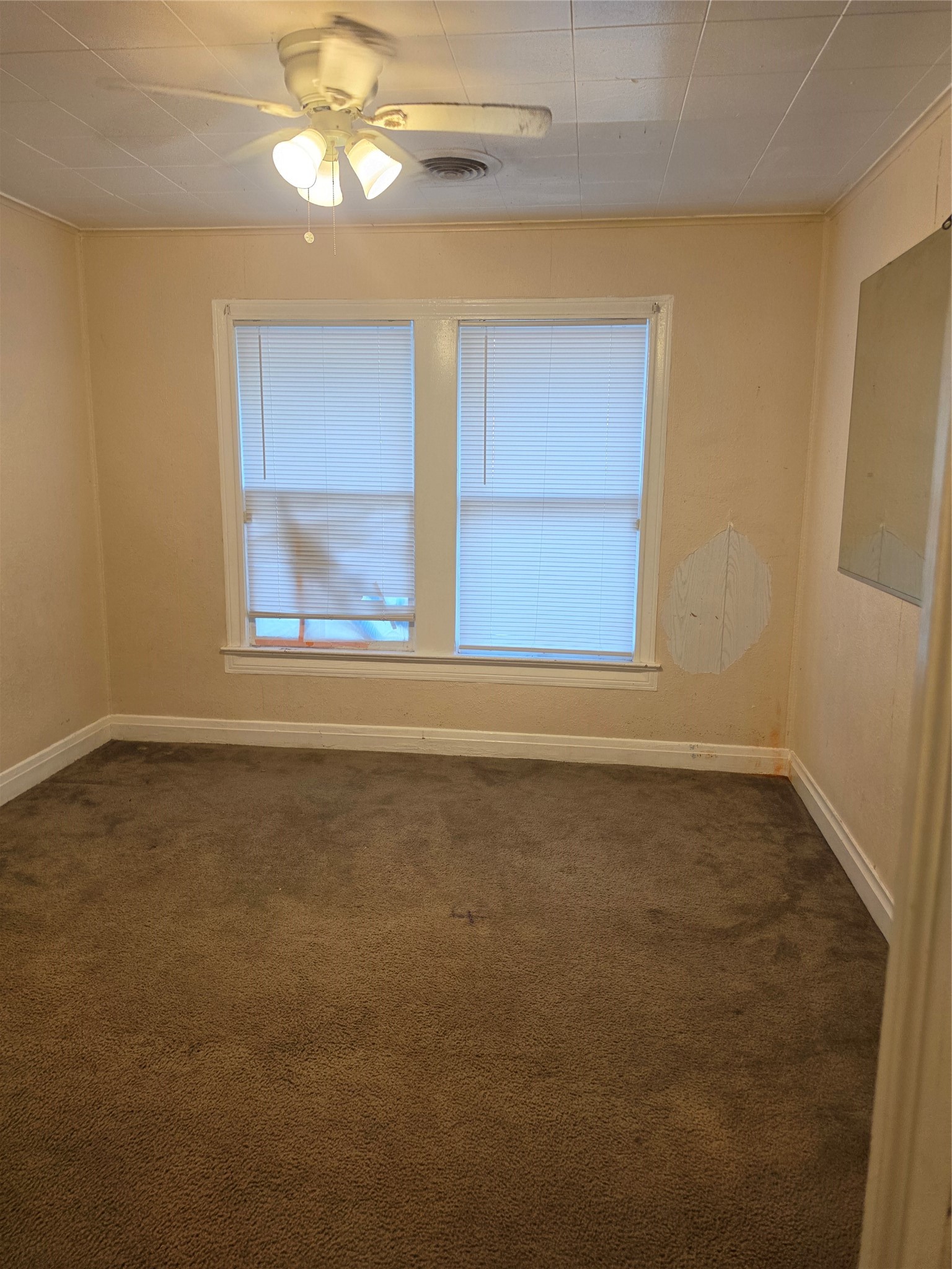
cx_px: 476
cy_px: 634
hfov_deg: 58.9
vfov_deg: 73.9
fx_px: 843
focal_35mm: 23
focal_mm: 6.5
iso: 100
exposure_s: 1/120
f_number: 1.4
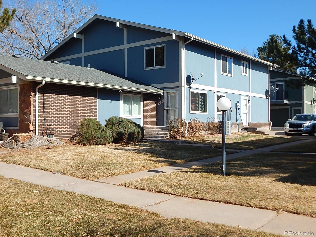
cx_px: 158
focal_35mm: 38
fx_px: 347
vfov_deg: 37.7
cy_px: 118
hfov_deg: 49.0
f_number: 3.4
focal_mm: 6.8
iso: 125
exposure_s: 1/1250
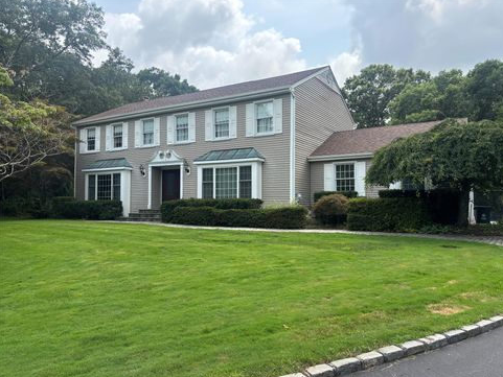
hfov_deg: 65.3
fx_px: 392
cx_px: 259
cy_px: 192
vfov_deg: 51.4
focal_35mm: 27
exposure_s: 1/1477
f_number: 1.6
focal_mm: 5.96
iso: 50
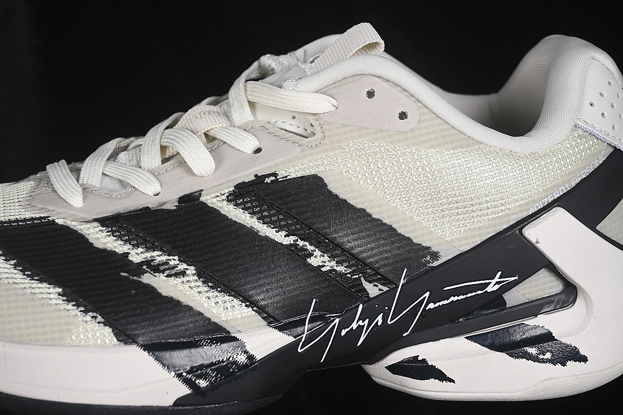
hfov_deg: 27.0
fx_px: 1298
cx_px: 312
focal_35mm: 75
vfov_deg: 18.2
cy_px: 208
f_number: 7.1
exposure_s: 1/80
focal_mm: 50
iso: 160
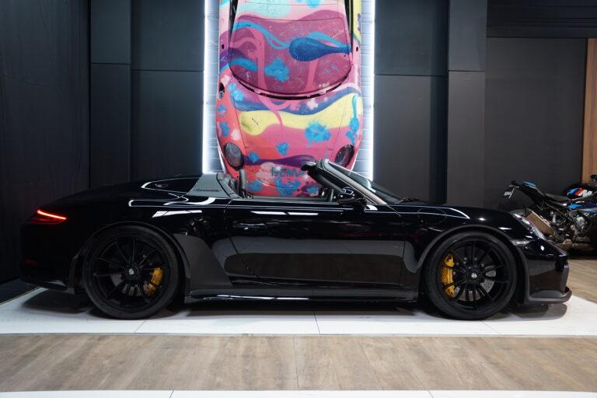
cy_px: 199
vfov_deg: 42.6
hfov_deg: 60.6
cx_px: 298
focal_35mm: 31
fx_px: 511
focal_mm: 30.8
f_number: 2.8
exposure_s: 1/80
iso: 1000
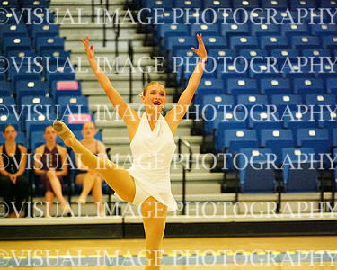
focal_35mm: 218
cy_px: 234
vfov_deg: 7.1
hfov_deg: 8.9
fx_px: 2174
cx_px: 166
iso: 25600
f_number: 2.8
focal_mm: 150
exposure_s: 1/1600
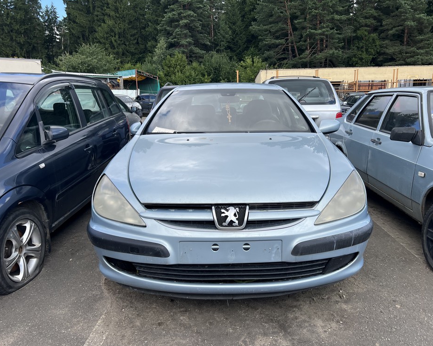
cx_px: 234
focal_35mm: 28
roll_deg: +1.6
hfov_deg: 62.1
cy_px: 177
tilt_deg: -11.3
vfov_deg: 51.5
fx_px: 359
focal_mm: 5.7
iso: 50
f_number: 1.5
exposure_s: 1/1779
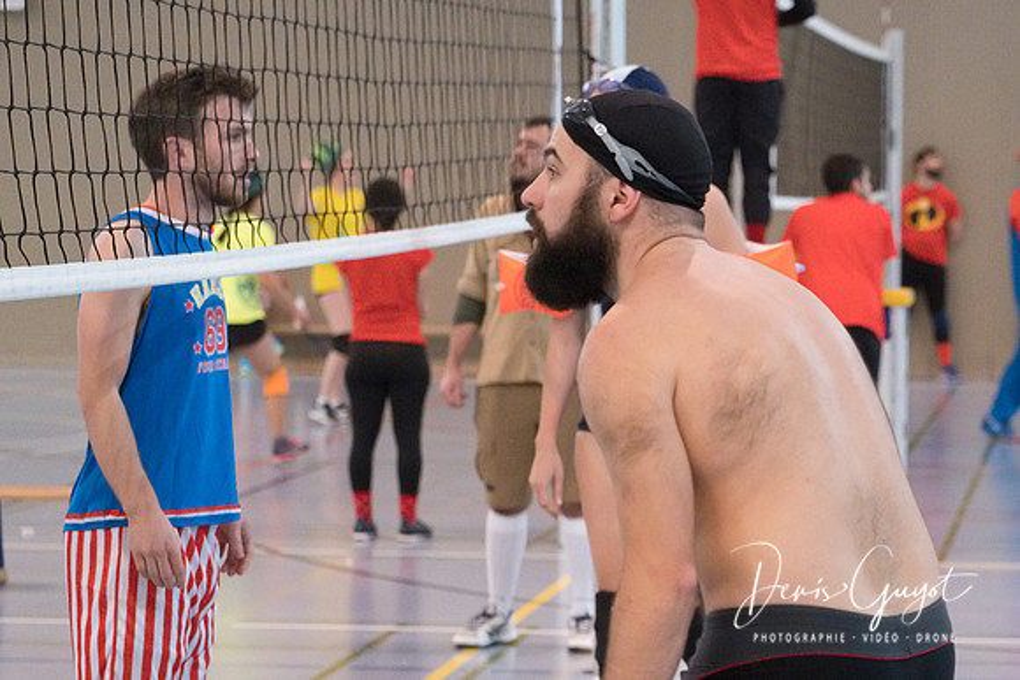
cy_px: 455
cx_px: 733
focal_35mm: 129
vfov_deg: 10.6
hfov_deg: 15.8
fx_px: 3665
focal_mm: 54.1
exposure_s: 1/400
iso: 6400
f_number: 2.8
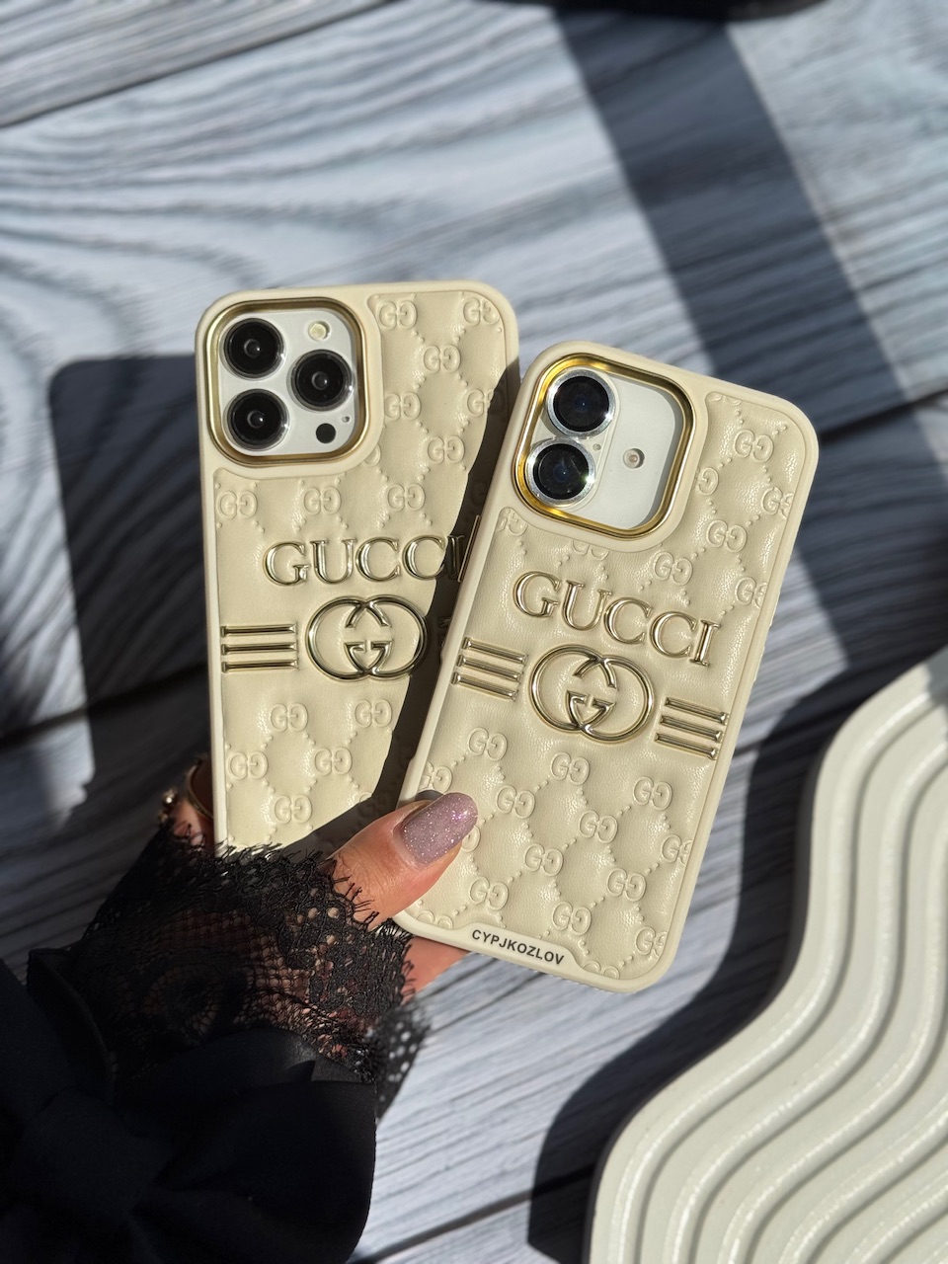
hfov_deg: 30.3
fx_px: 1753
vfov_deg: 39.7
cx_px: 474
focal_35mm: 48
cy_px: 632
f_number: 1.78
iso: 80
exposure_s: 1/12500
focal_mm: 6.76
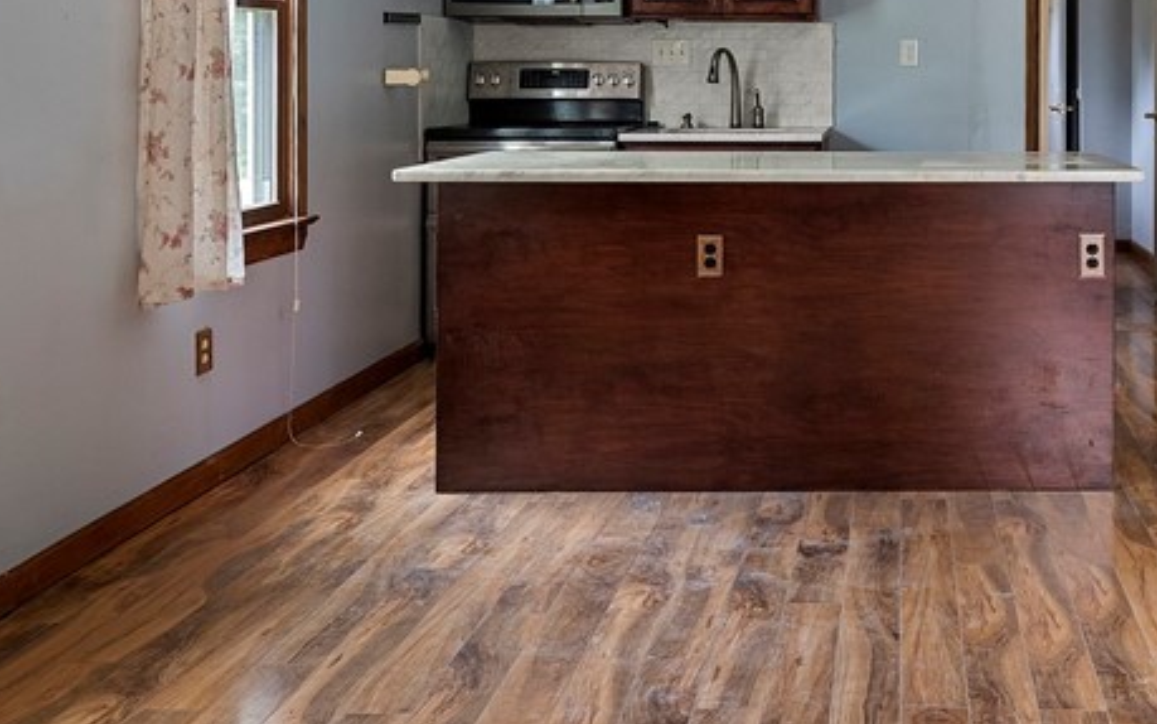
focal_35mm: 41
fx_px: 1293
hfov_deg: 45.8
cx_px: 925
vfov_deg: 29.3
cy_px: 8
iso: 640
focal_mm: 17
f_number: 8
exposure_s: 1/8
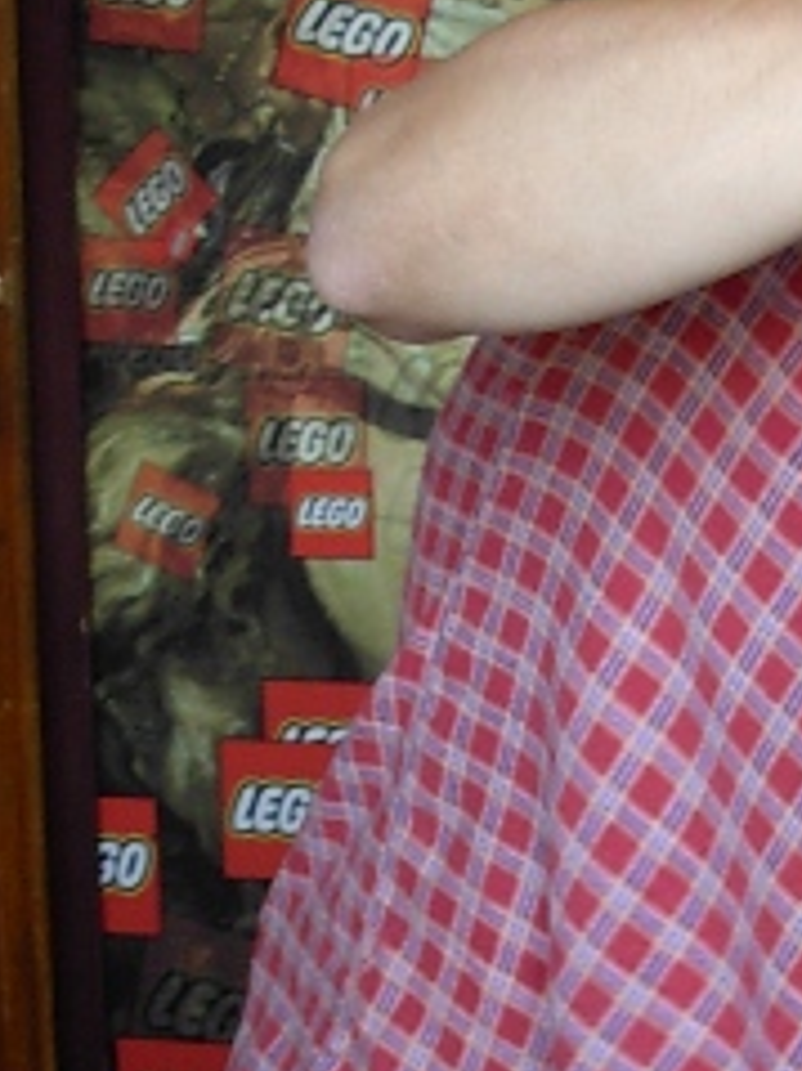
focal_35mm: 163
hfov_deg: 9.0
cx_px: 887
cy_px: 995
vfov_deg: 12.0
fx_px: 5040
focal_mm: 6.3
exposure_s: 1/7.5
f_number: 2.9
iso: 79
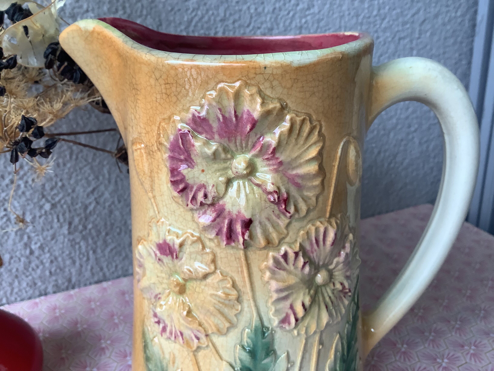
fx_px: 442
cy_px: 186
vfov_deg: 45.4
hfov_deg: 58.4
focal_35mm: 31
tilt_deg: -20.4
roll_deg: +1.4
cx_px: 247
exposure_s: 1/50
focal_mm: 3.3
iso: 100
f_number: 2.4
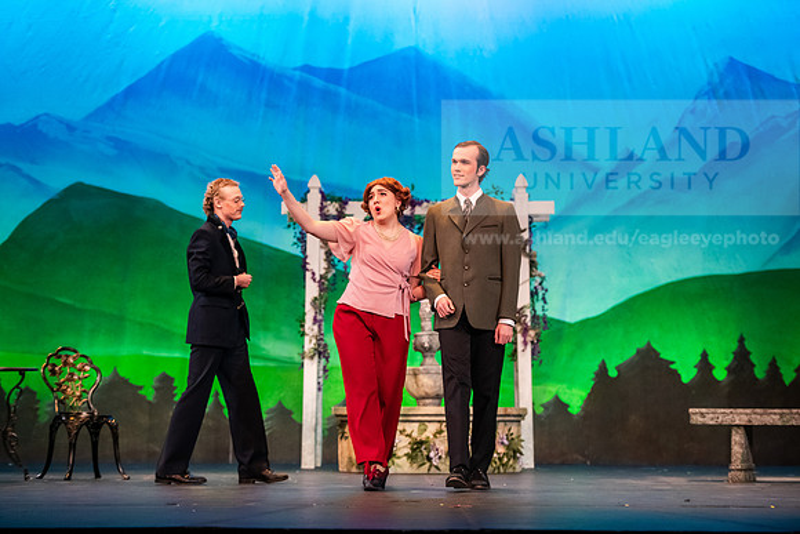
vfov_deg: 14.9
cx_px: 400
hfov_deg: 22.1
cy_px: 267
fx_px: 2045
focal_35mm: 92
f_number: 3.2
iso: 4000
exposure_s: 1/250
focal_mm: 92
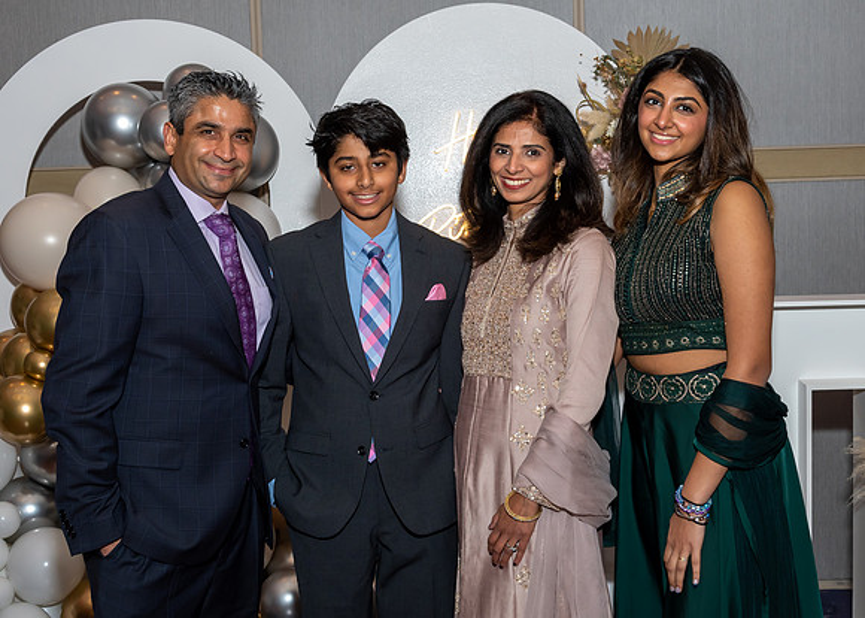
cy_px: 314
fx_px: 1243
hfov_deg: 38.4
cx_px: 446
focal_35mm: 51
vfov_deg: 27.9
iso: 500
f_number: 8
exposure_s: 1/250
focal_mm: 30
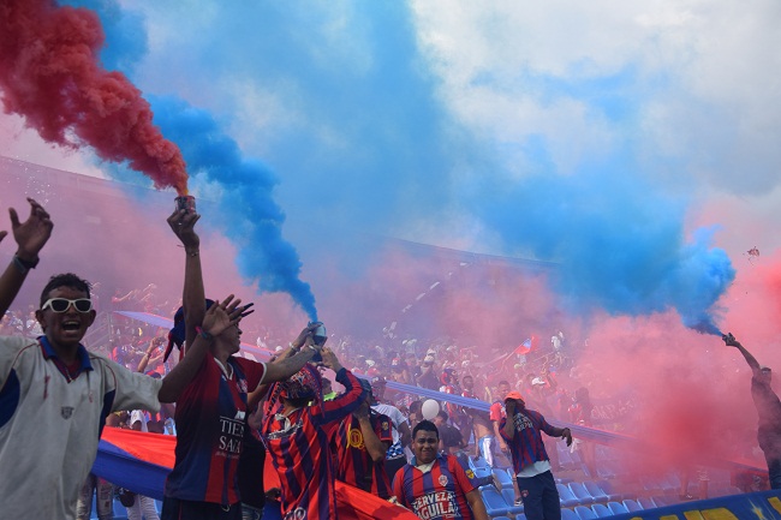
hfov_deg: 49.6
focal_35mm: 39
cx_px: 390
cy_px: 260
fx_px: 846
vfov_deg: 34.2
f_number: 7.1
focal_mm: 26
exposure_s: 1/1600
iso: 400
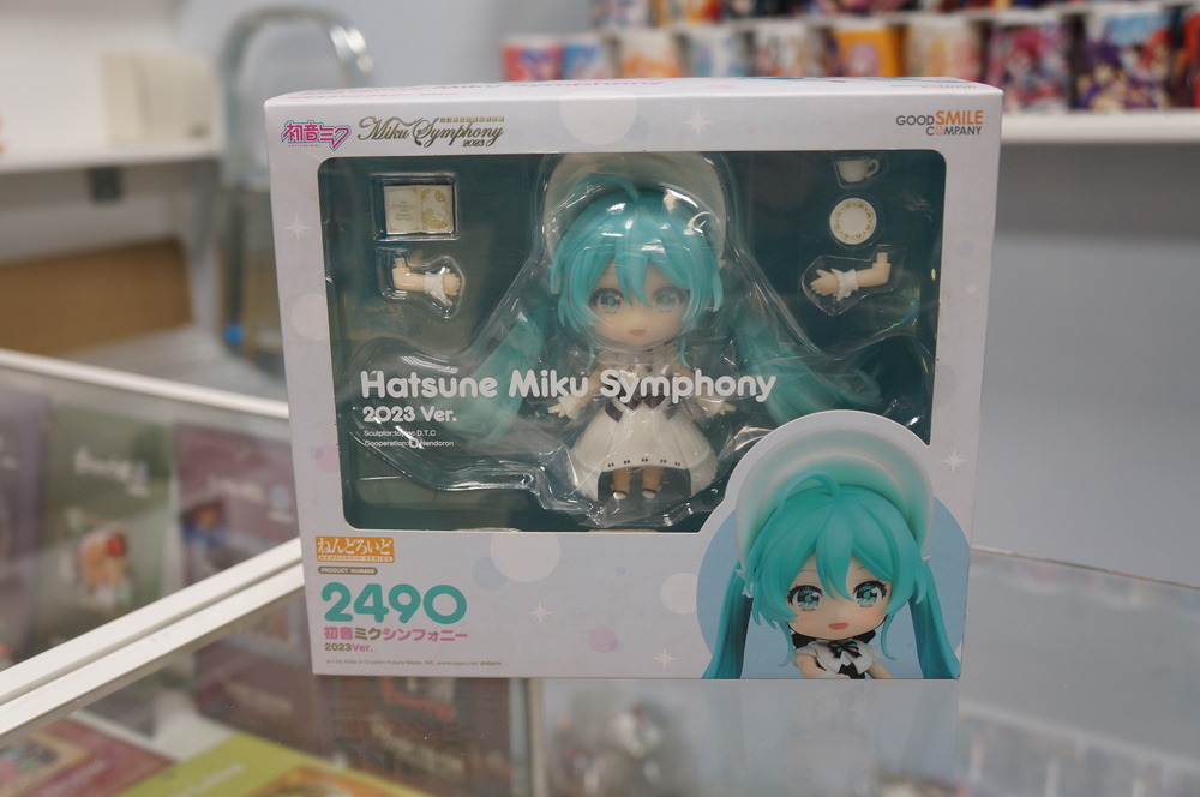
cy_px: 398
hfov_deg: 57.3
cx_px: 600
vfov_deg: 39.9
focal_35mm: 33
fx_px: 1099
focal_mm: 22
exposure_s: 1/30
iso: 400
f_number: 4
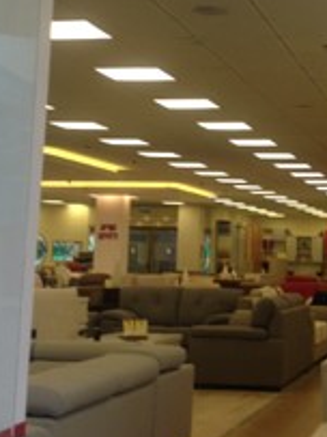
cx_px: 278
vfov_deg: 21.0
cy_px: 72
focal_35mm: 92
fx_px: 1160
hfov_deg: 15.9
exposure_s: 1/60
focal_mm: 4.28
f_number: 2.4
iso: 50
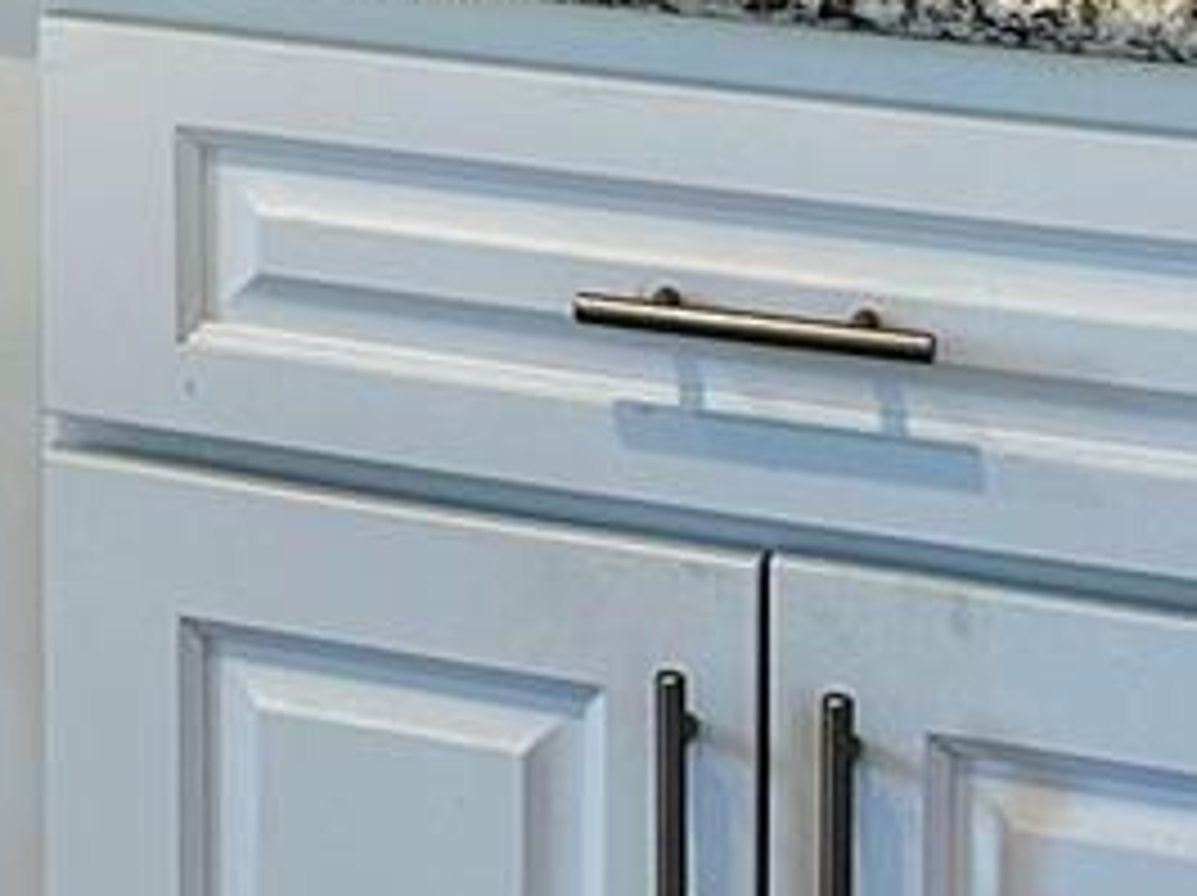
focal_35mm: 130
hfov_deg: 14.0
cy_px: -842
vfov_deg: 10.5
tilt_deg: -2.8
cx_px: -724
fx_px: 4491
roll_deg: +0.7
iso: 125
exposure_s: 1/120
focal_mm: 6.86
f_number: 1.78
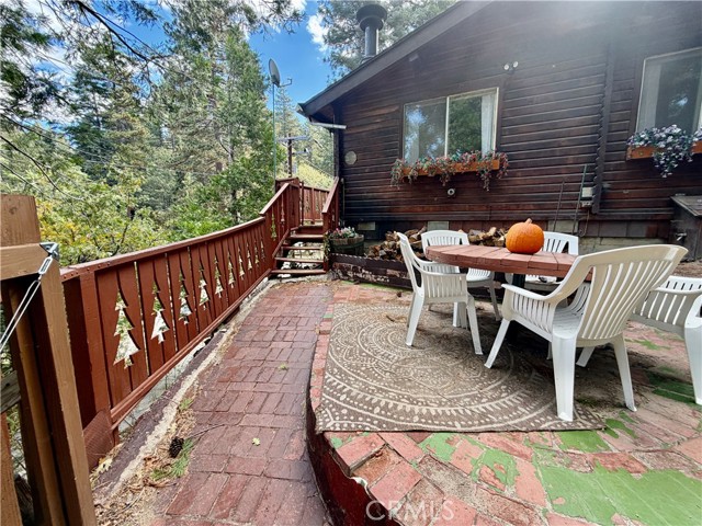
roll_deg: +0.4
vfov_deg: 85.7
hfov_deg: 102.1
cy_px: 263
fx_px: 284
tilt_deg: -6.9
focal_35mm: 14
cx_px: 351
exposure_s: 1/121
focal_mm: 2.22
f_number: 2.2
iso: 64
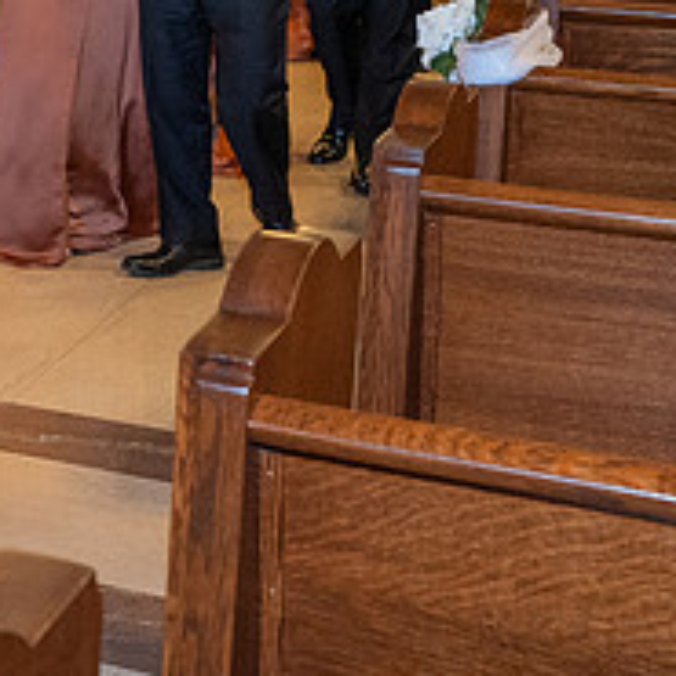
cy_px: 41
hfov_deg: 19.4
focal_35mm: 81
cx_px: -255
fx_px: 1790
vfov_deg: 20.8
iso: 800
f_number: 2.8
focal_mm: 14
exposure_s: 1/125
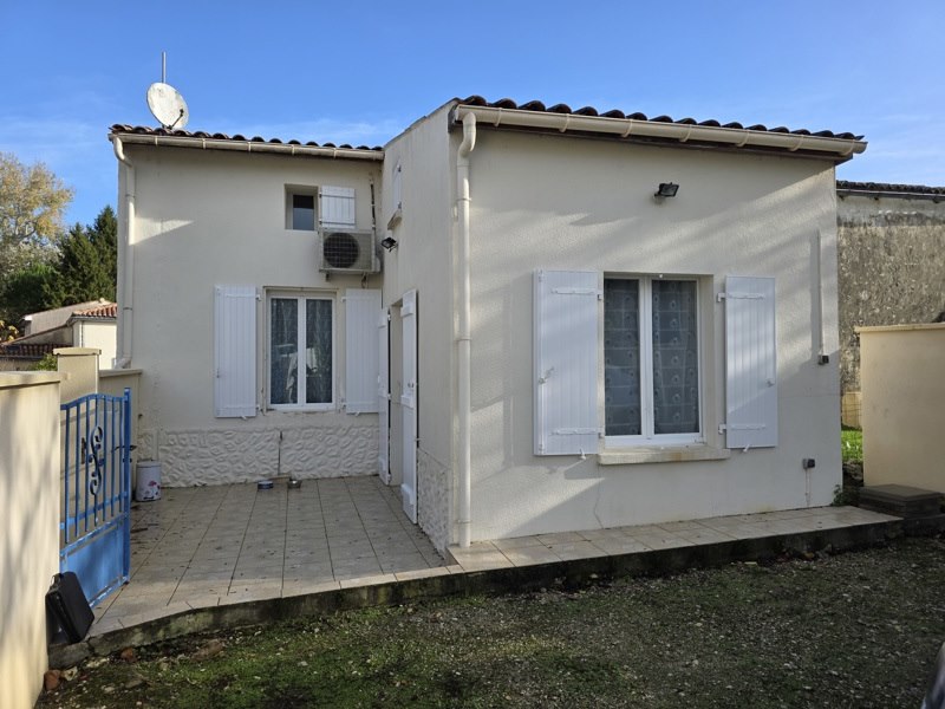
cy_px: 354
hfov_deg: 73.9
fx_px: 628
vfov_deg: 58.9
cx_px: 472
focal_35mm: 23
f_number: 1.7
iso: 80
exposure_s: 1/2882
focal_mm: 6.3
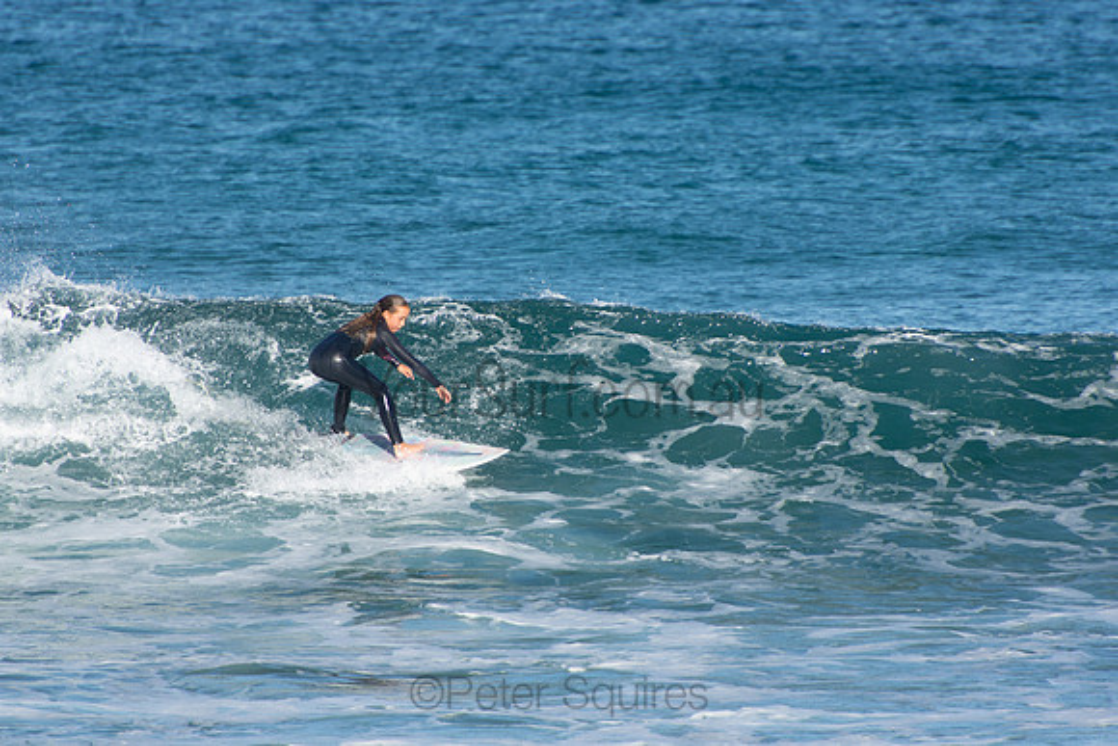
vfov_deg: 2.3
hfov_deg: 3.4
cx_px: 559
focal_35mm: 600
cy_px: 373
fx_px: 18637
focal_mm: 400
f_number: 5.6
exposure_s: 1/1250
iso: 280
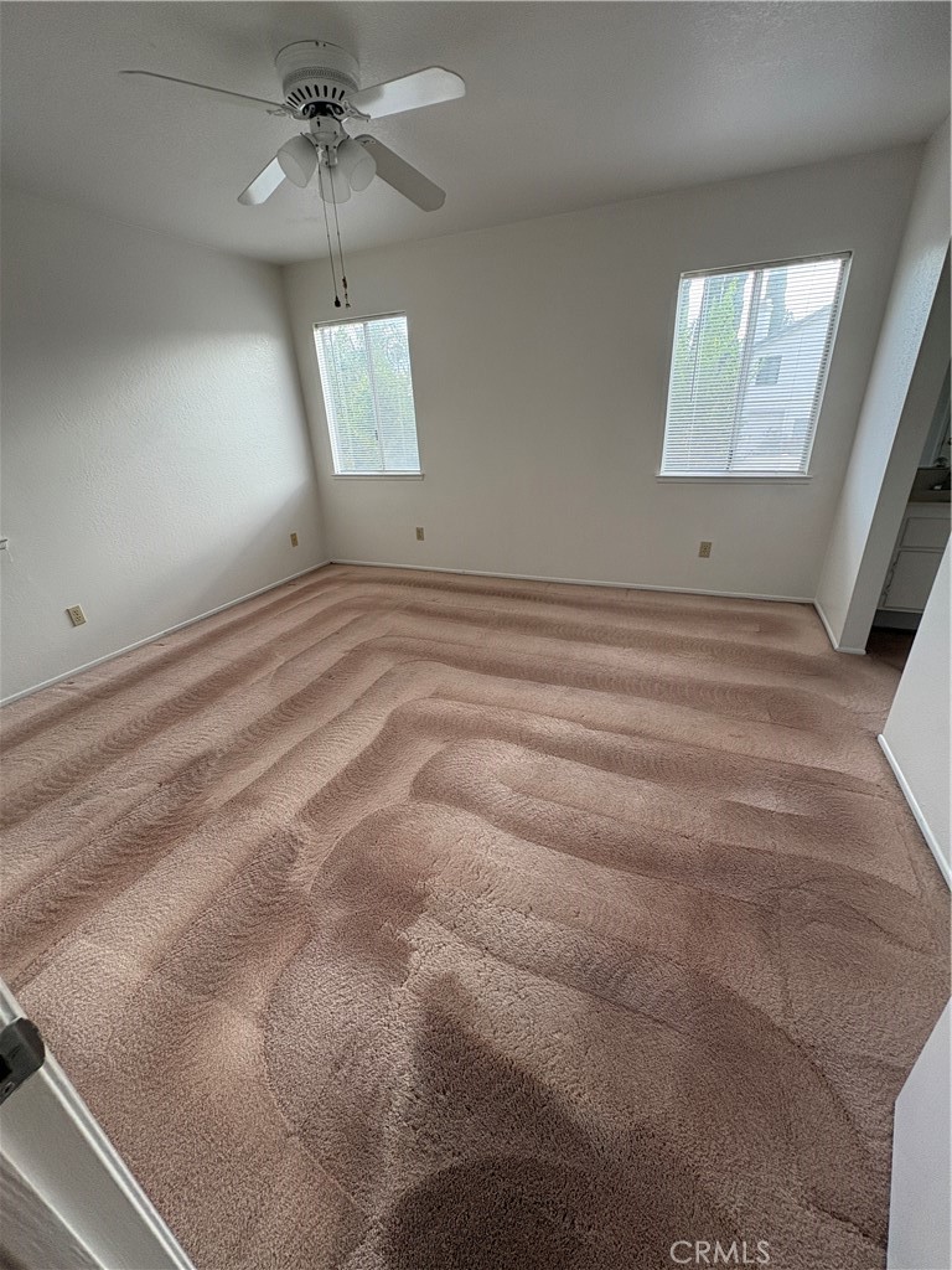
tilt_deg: -23.1
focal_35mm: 14
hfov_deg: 85.7
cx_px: 476
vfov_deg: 102.1
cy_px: 635
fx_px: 513
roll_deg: +2.9
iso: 125
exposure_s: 1/99
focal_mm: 2.22
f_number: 2.2
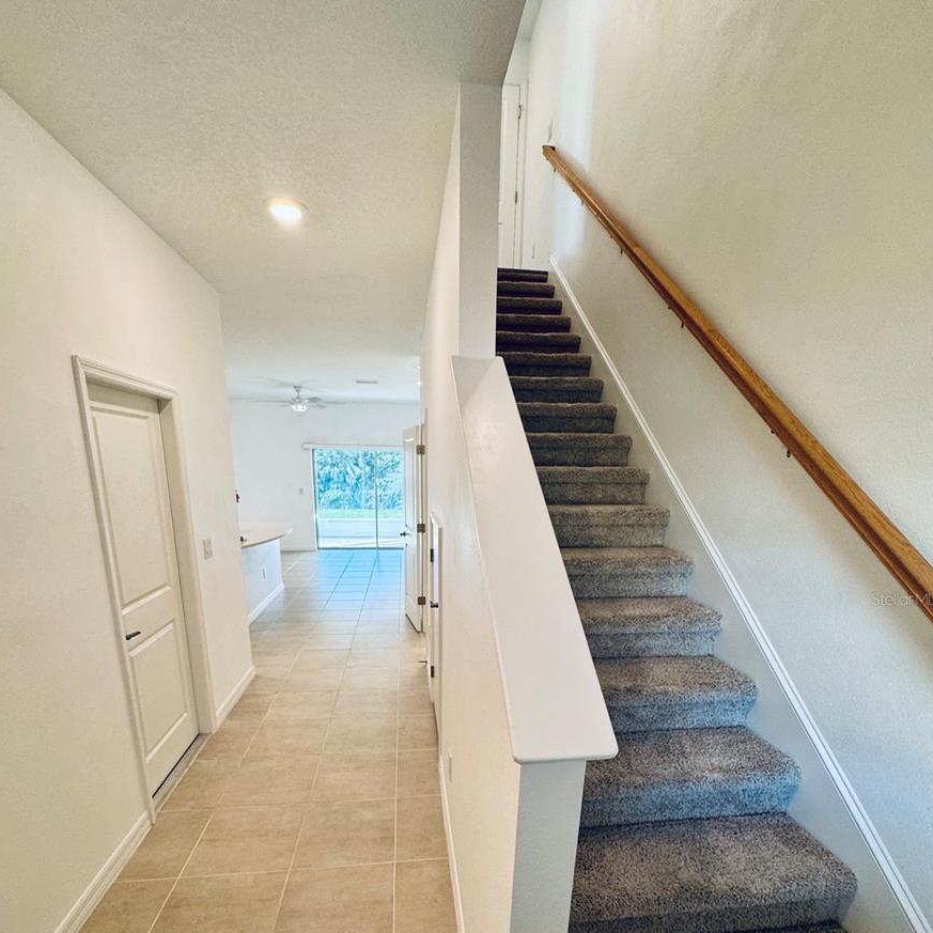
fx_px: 518
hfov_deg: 84.0
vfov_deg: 81.9
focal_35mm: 17
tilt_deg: -14.0
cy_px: 598
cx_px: 466
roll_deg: +0.0
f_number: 2.2
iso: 125
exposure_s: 1/120
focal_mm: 2.22
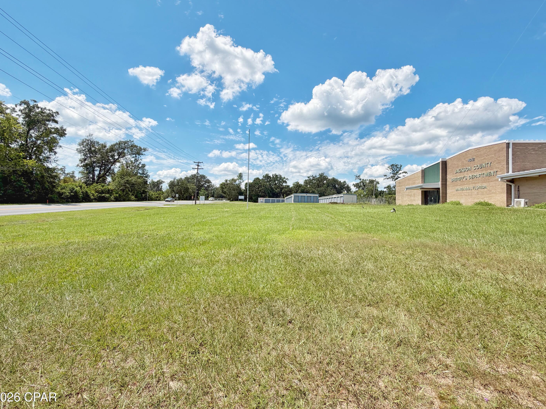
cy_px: 198
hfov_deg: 98.2
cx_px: 275
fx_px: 237
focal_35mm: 15
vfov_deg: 81.7
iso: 20
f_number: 2.2
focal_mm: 2.22
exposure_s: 1/1001
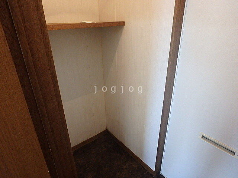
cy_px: 89
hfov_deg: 79.0
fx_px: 144
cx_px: 119
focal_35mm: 21
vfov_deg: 63.4
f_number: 3.5
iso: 500
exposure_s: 1/30
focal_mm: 3.7
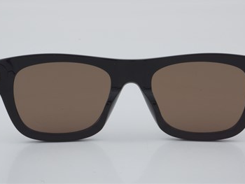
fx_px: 641
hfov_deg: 21.6
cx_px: 131
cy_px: 92
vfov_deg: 16.3
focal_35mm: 91
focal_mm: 55
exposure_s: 1/3
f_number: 32
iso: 100
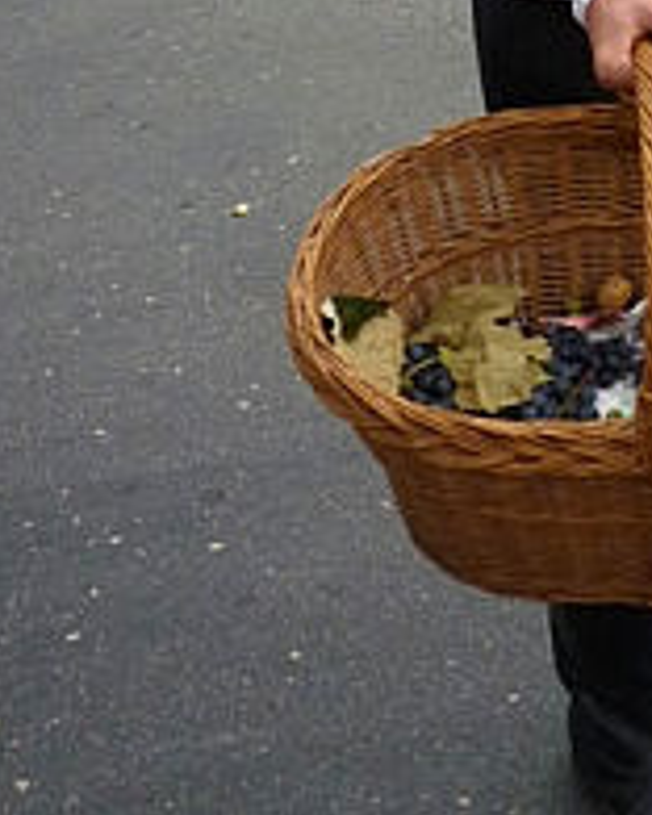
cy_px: -79
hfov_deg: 18.5
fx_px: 1954
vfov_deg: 22.3
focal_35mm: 81
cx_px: 652
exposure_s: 1/500
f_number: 3
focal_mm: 6.4
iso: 320
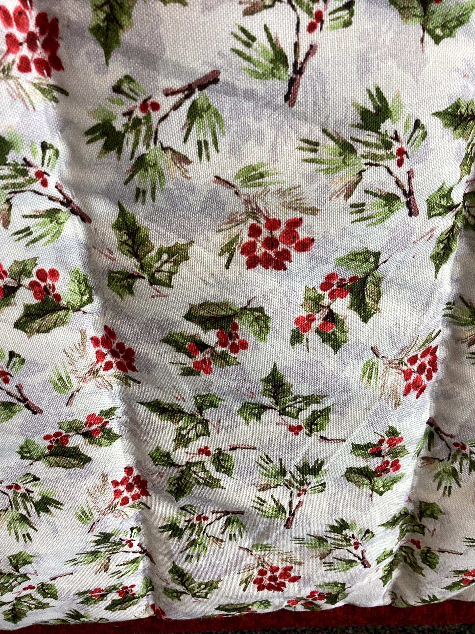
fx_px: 567
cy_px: 317
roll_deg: +2.6
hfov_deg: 45.4
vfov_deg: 58.4
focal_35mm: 31
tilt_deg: -44.7
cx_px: 238
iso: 50
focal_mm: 3.3
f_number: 2.4
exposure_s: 1/60
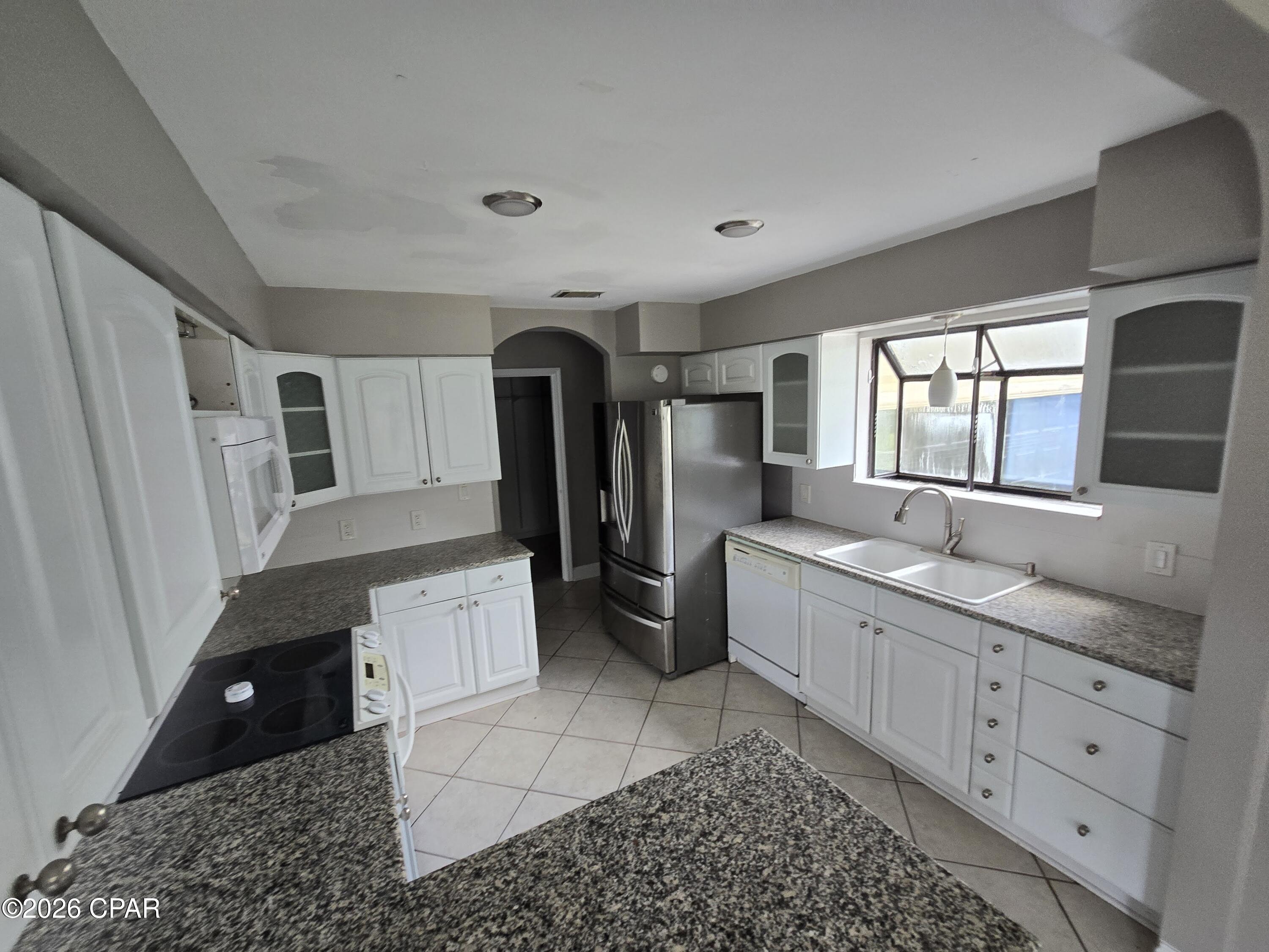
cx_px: 634
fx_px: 477
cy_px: 476
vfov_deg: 89.9
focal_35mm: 13
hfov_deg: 106.2
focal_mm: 2.2
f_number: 2.2
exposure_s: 1/60
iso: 100
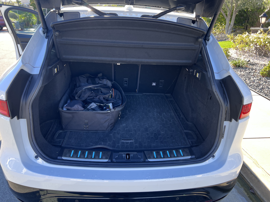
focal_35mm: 26
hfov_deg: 67.3
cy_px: 101
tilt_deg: -20.3
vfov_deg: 53.1
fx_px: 203
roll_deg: -0.5
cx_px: 135
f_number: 1.5
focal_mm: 5.7
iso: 40
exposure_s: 1/169
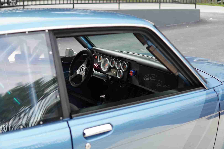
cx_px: 112
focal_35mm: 45
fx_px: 280
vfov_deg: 29.9
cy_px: 74
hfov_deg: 43.6
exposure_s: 1/200
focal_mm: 30
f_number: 2
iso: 100
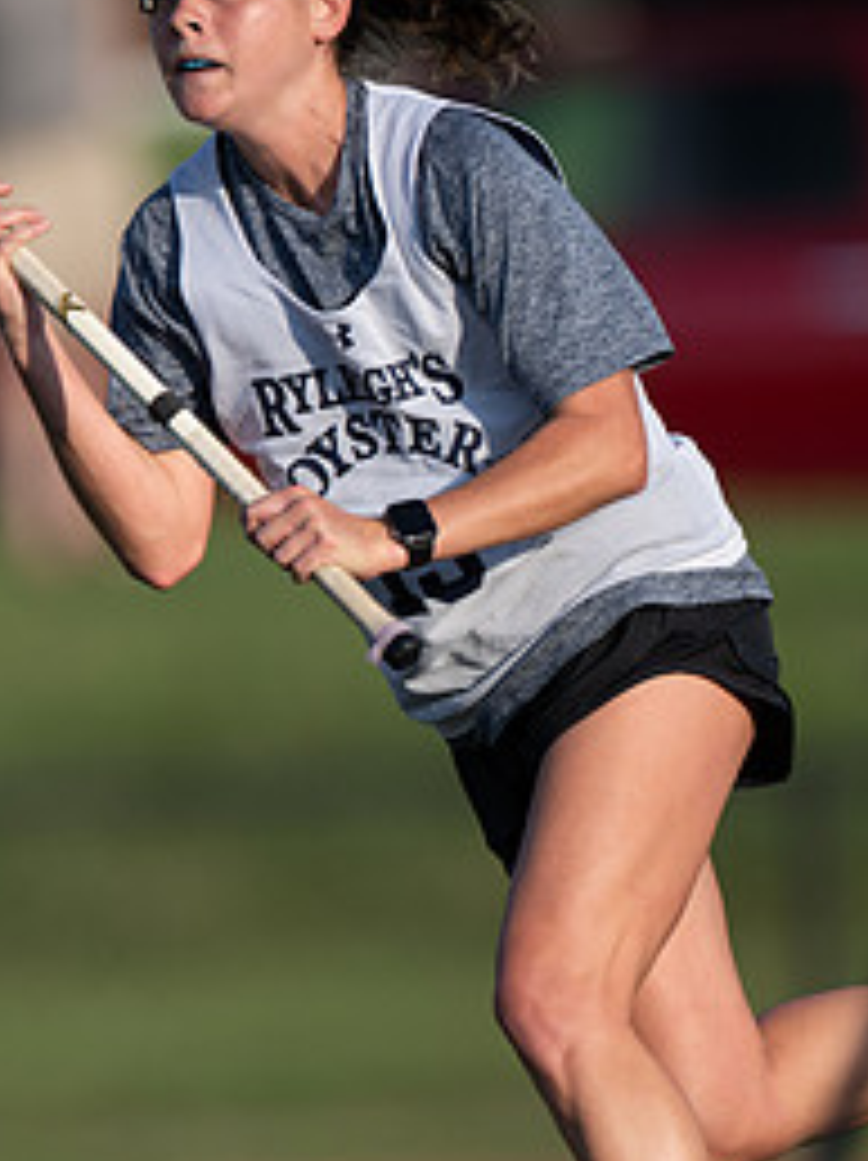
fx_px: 36202
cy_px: 835
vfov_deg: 1.8
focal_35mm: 1081
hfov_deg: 1.4
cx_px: 348
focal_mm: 400
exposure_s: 1/2000
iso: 160
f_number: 2.8
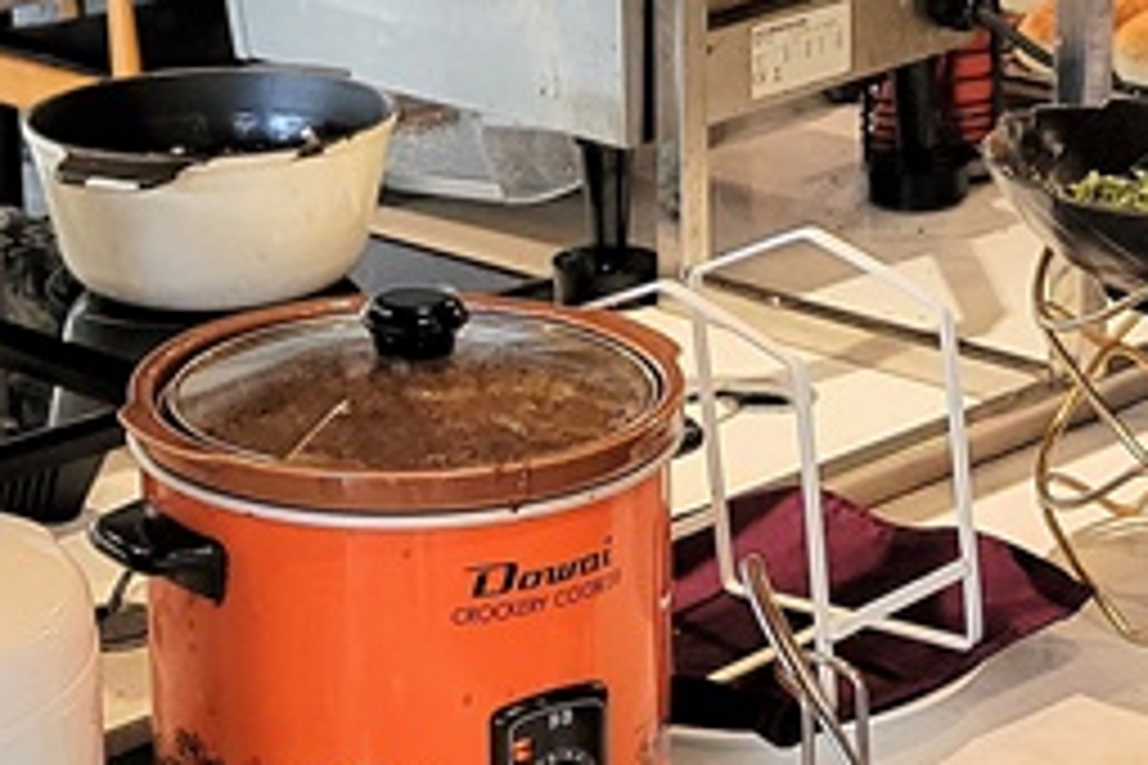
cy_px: 99
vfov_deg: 12.8
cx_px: 612
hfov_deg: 19.3
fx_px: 3380
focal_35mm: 106
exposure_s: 1/120
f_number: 1.8
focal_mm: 5.4
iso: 320
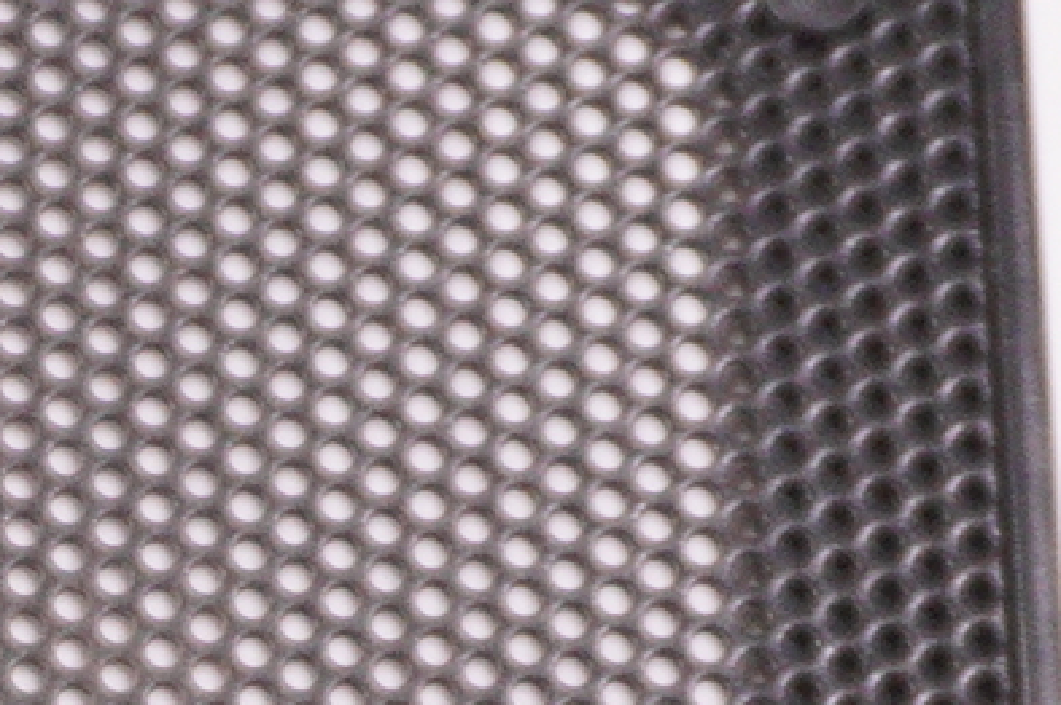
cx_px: -1592
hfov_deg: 6.1
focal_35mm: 321
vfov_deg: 4.2
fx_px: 9452
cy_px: 1625
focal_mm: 28
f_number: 5.6
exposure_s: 1/125
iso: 800
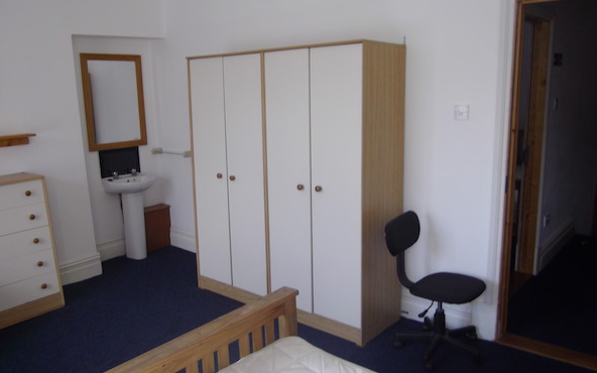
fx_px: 472
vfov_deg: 43.1
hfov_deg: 64.6
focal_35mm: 29
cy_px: 199
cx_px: 296
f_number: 3.2
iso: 100
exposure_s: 1/100
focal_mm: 4.9
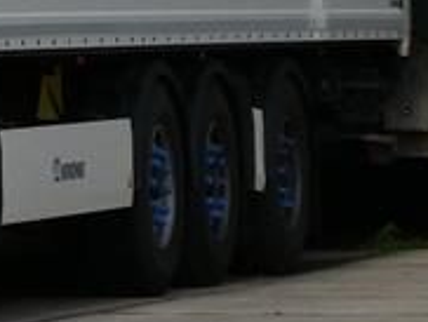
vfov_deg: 2.4
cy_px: -179
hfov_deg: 3.1
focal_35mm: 628
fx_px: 7775
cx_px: -374
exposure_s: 1/640
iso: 80
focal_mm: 25.6
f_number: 5.4
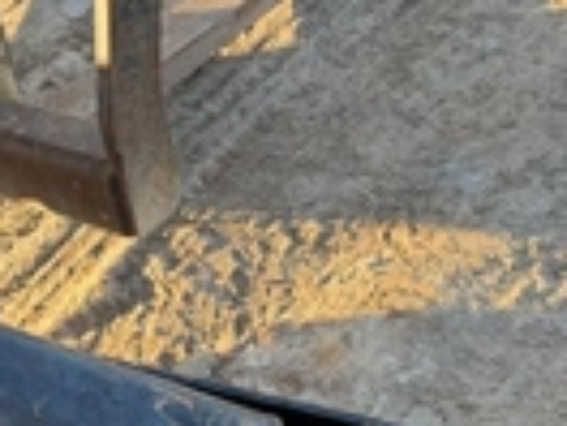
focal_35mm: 73
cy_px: 396
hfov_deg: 26.5
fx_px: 1196
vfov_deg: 19.7
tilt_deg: -44.0
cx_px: 189
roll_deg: +16.7
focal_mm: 6.76
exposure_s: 1/282
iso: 80
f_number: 1.78
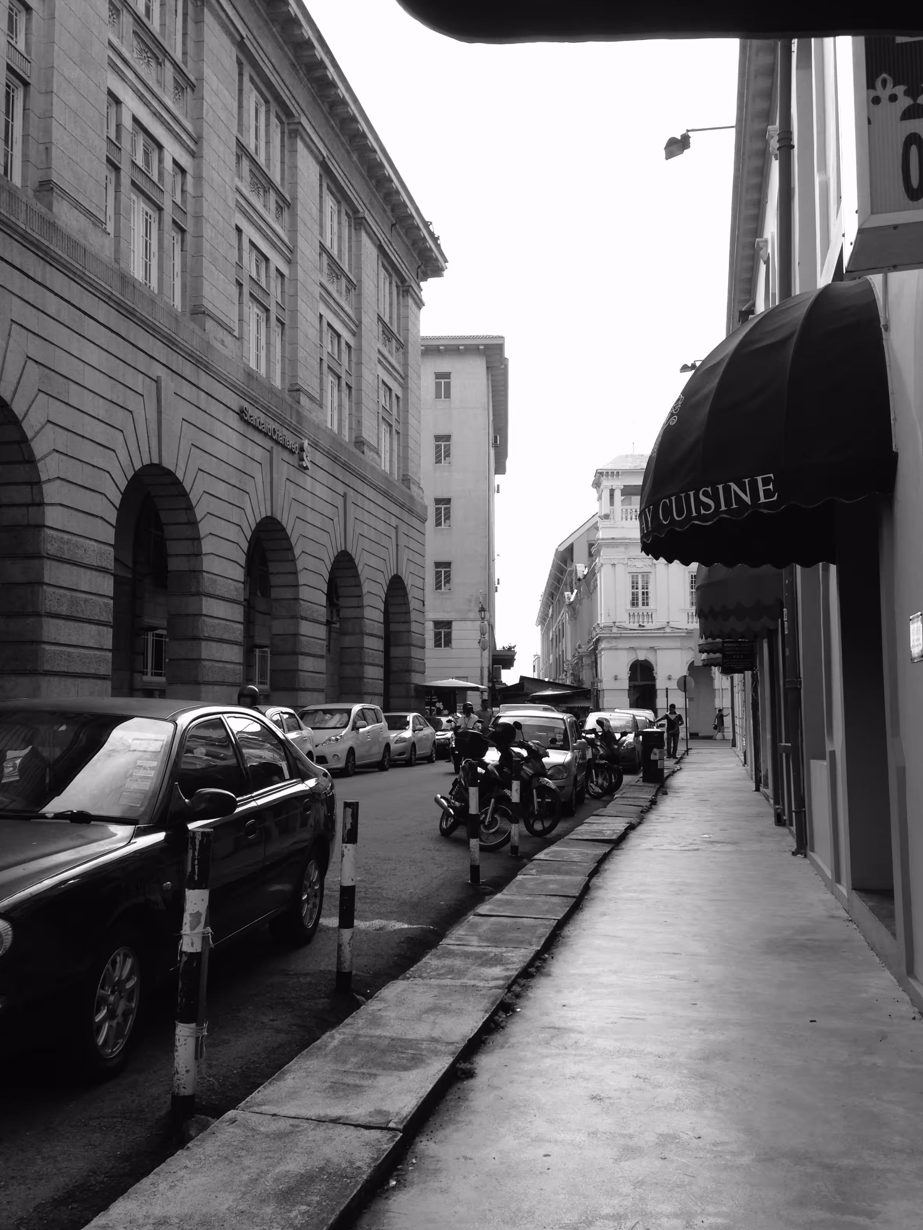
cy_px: 627
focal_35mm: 34
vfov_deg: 54.0
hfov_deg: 41.8
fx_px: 1209
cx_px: 458
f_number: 2.4
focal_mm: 4.12
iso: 50
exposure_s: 1/704
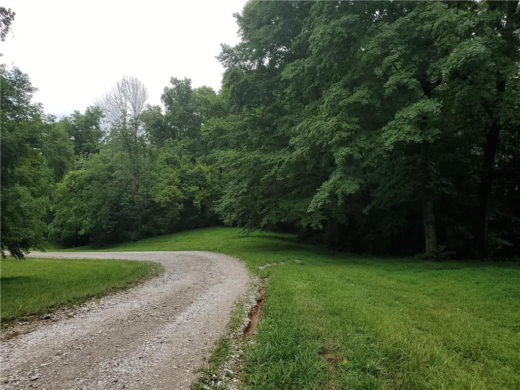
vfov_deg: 53.1
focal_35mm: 26
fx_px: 391
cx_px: 260
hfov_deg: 67.3
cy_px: 195
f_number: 2.4
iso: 50
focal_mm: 4.3
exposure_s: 1/449
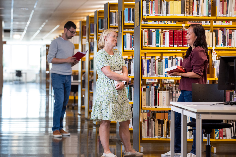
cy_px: 78
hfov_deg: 15.2
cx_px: 118
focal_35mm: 135
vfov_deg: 10.2
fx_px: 885
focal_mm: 135
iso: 1250
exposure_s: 1/160
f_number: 4.5
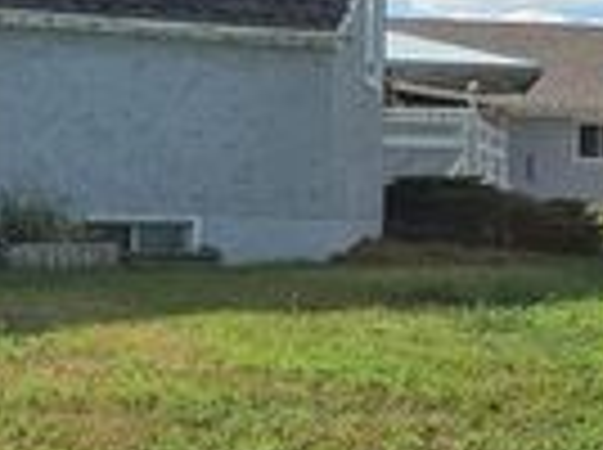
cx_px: 68
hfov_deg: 22.3
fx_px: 1495
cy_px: 128
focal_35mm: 86
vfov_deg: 17.0
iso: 80
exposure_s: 1/7626
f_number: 1.7
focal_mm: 6.3
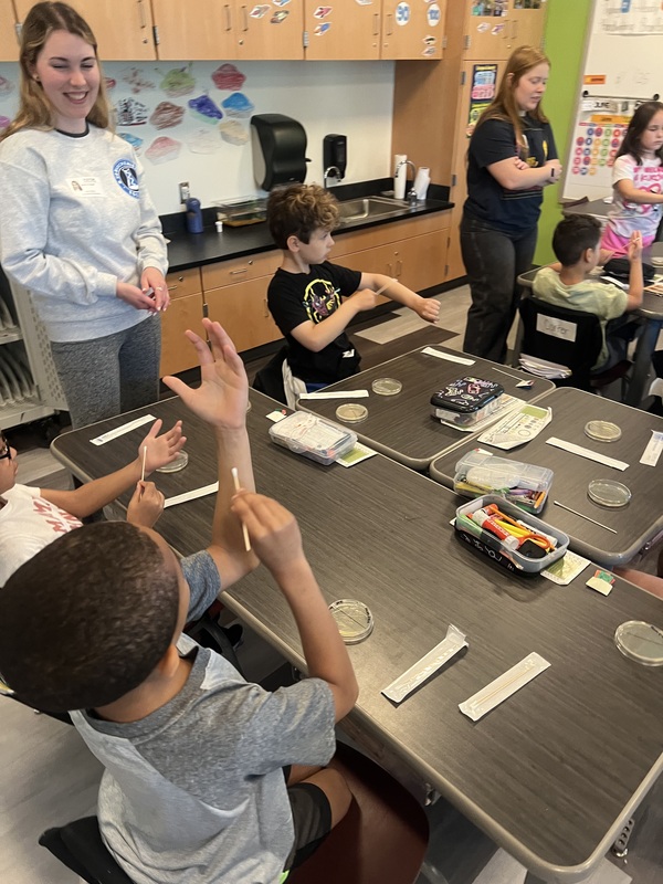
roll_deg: +0.7
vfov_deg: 67.3
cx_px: 332
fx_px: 664
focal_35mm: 26
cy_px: 442
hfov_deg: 53.1
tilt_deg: -31.1
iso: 320
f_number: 1.5
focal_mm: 5.7
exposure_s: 1/58
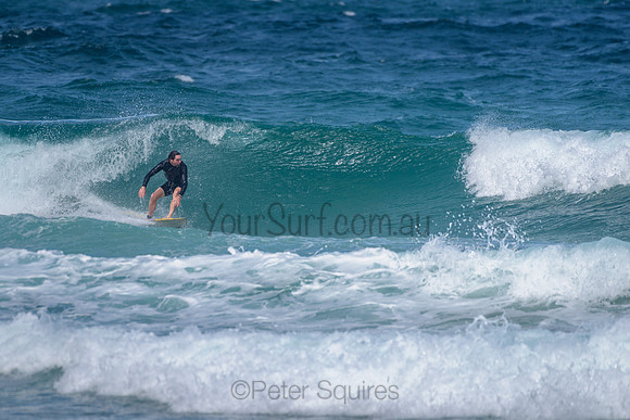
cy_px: 168
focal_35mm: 613
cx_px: 244
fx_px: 10736
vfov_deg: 2.2
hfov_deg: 3.4
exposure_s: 1/2000
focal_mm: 500
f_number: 5.6
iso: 125
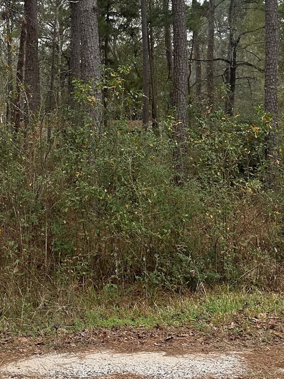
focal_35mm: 55
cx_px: -10
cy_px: 53
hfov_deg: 25.1
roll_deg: -0.3
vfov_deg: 33.5
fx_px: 602
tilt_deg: +6.5
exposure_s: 1/829
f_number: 1.78
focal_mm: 6.86
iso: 80
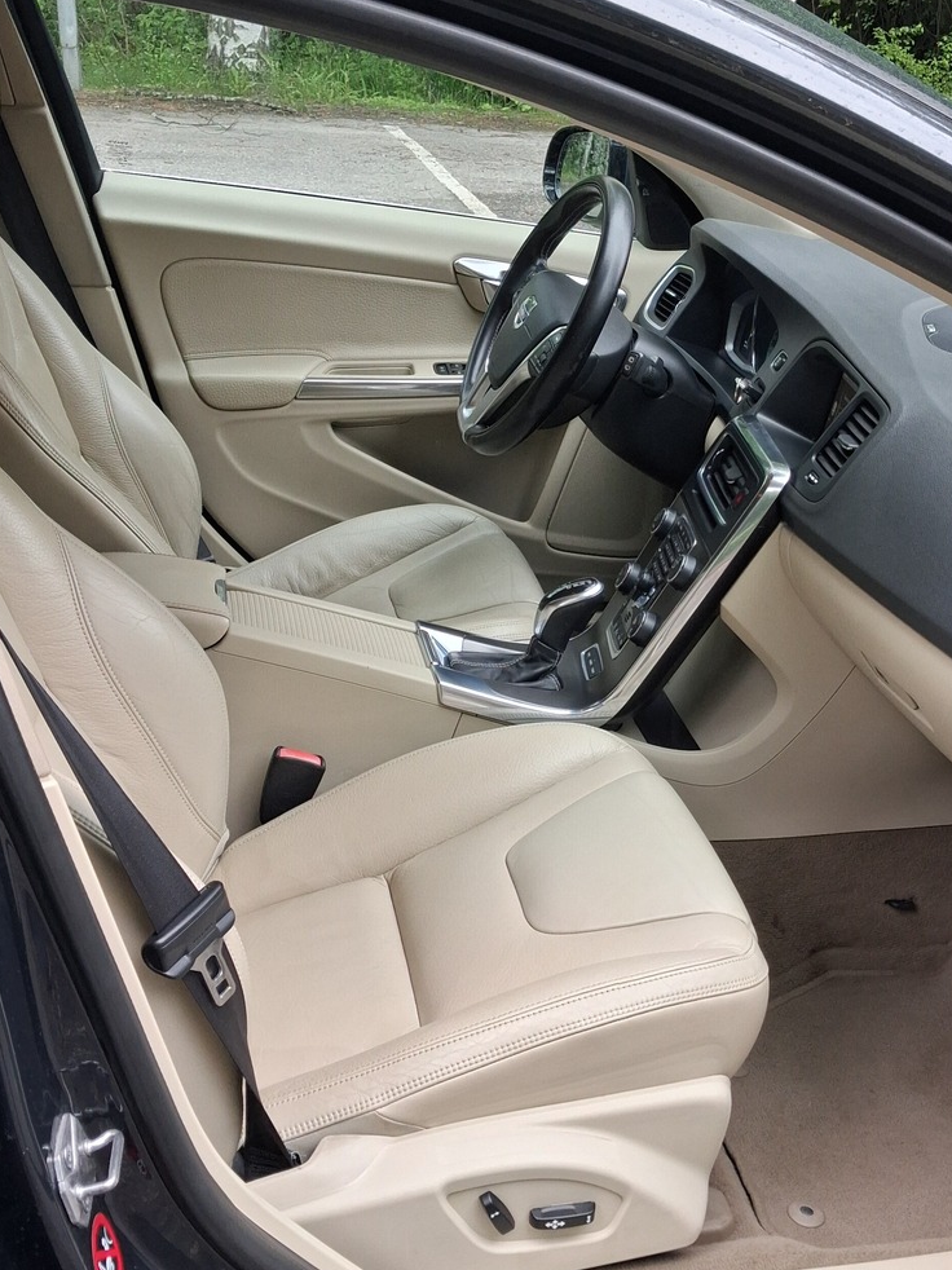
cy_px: 711
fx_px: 1614
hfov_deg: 32.6
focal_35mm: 44
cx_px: 622
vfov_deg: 42.9
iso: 100
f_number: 1.8
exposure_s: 1/100
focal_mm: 4
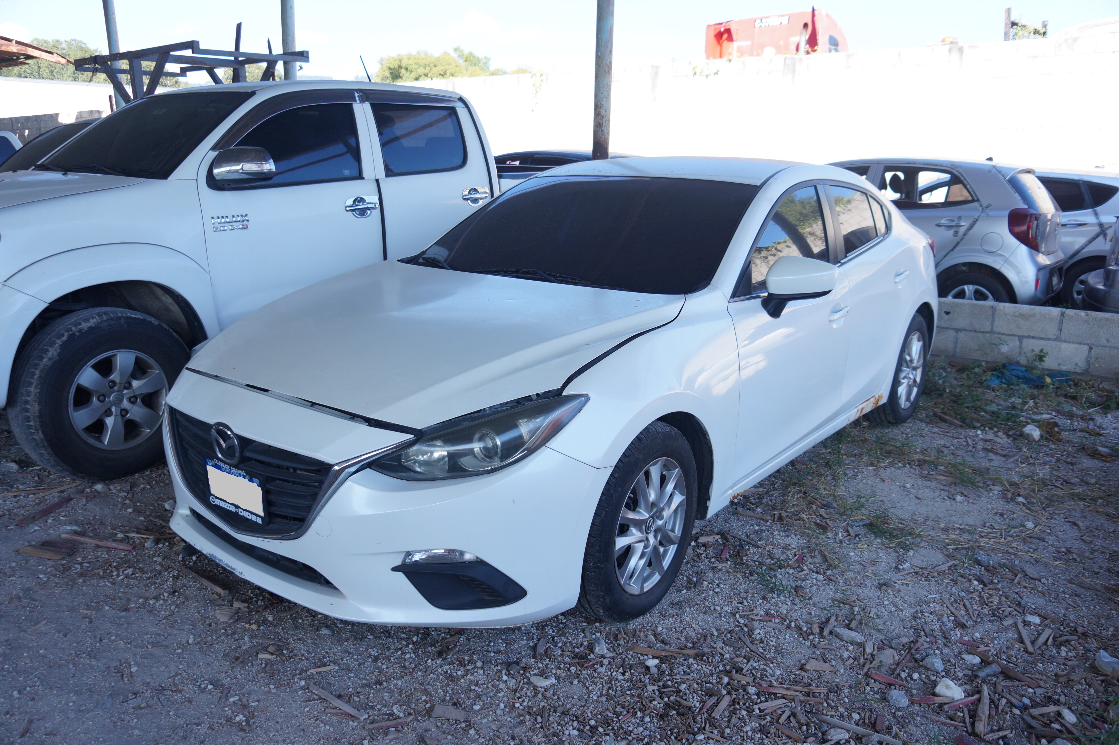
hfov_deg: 67.4
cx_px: 560
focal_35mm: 27
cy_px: 372
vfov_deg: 47.9
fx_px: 839
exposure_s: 1/160
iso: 100
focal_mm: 18
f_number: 4
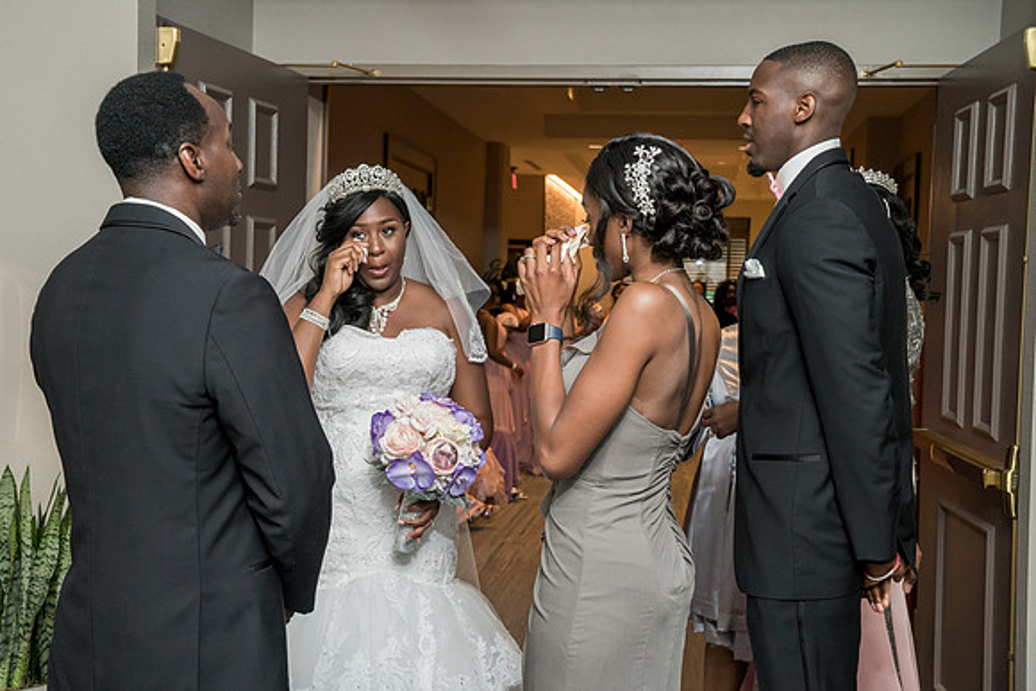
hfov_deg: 41.0
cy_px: 332
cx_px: 497
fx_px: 1384
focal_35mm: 48
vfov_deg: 28.0
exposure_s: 1/200
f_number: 7.1
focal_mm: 44
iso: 2000
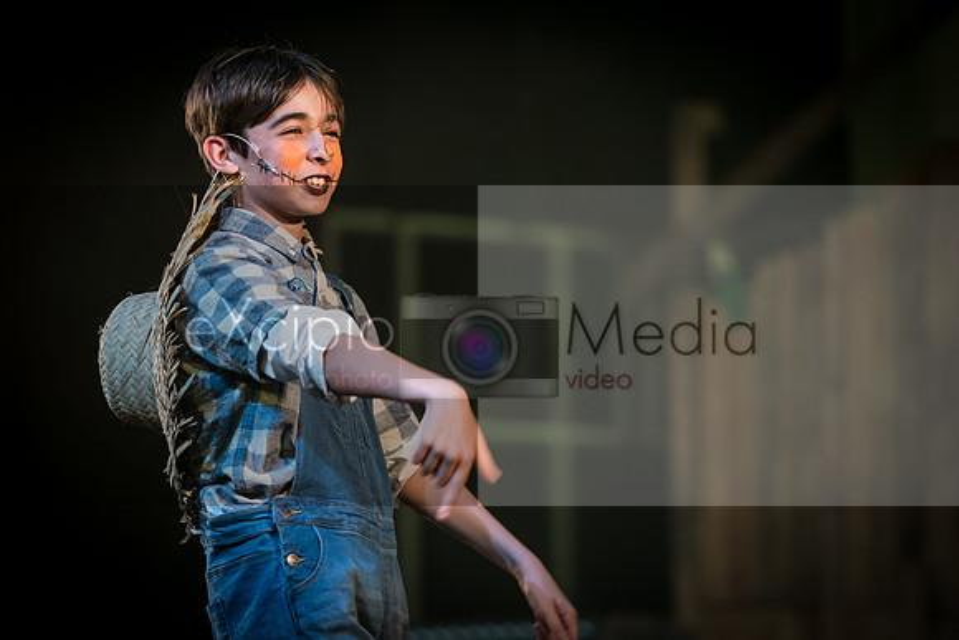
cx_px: 524
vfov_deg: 6.3
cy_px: 301
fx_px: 5822
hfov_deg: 9.4
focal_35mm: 219
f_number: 2.8
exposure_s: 1/250
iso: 1600
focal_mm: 200
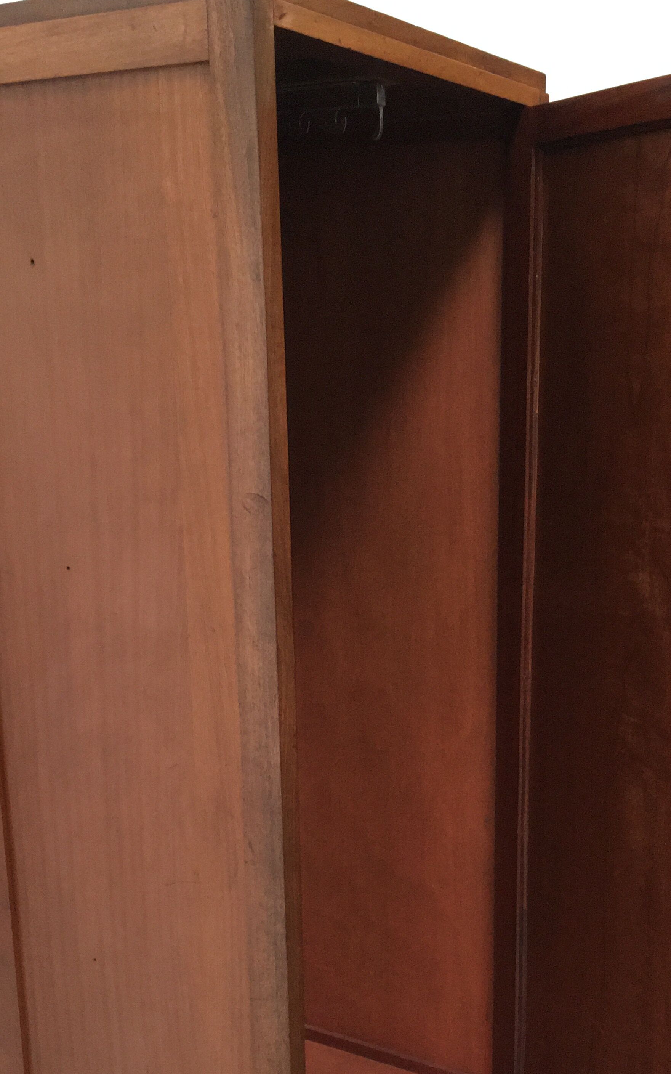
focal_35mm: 44
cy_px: 690
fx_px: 1287
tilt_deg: -17.0
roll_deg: -0.3
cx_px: 442
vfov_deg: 44.8
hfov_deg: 29.0
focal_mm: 4.15
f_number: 2.2
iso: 250
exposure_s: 1/17
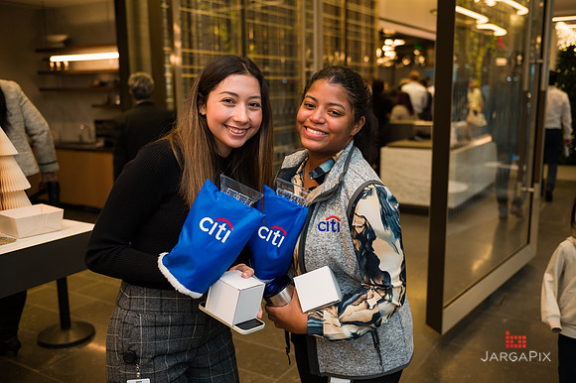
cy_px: 192
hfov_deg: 54.5
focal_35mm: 35
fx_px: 560
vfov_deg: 37.8
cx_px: 288
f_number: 3.2
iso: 400
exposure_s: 1/125
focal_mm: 35
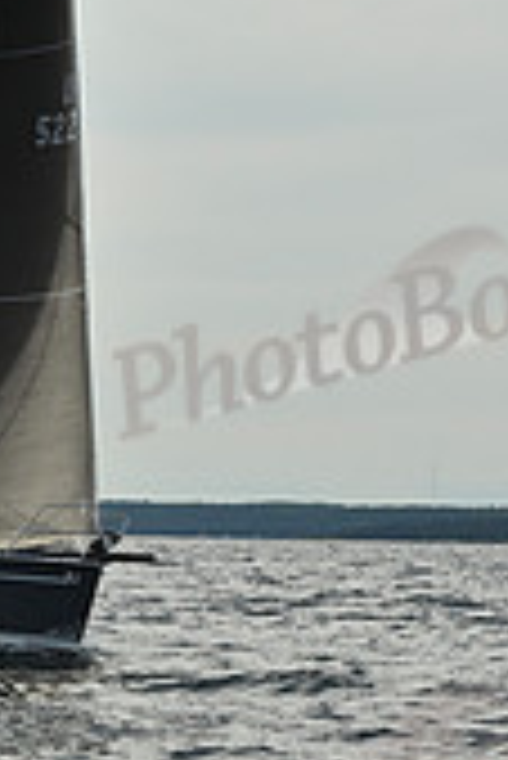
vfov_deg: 8.6
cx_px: -119
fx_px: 5069
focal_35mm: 240
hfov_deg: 5.7
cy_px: 153
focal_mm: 70
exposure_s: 1/1250
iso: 320
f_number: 7.1
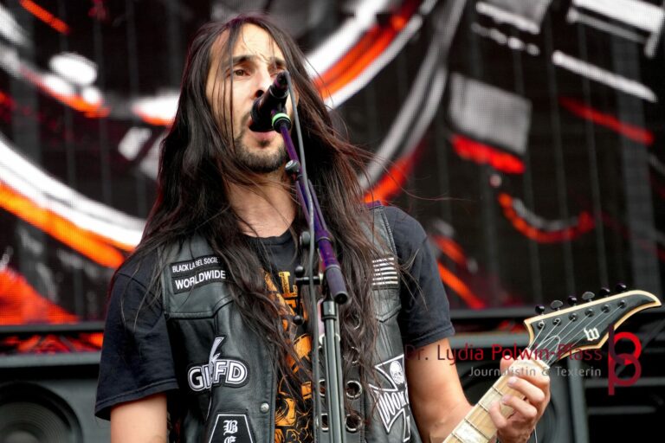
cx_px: 332
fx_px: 4378
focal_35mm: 237
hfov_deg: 8.7
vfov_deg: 5.8
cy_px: 222
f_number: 5.6
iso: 1250
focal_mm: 158
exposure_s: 1/250
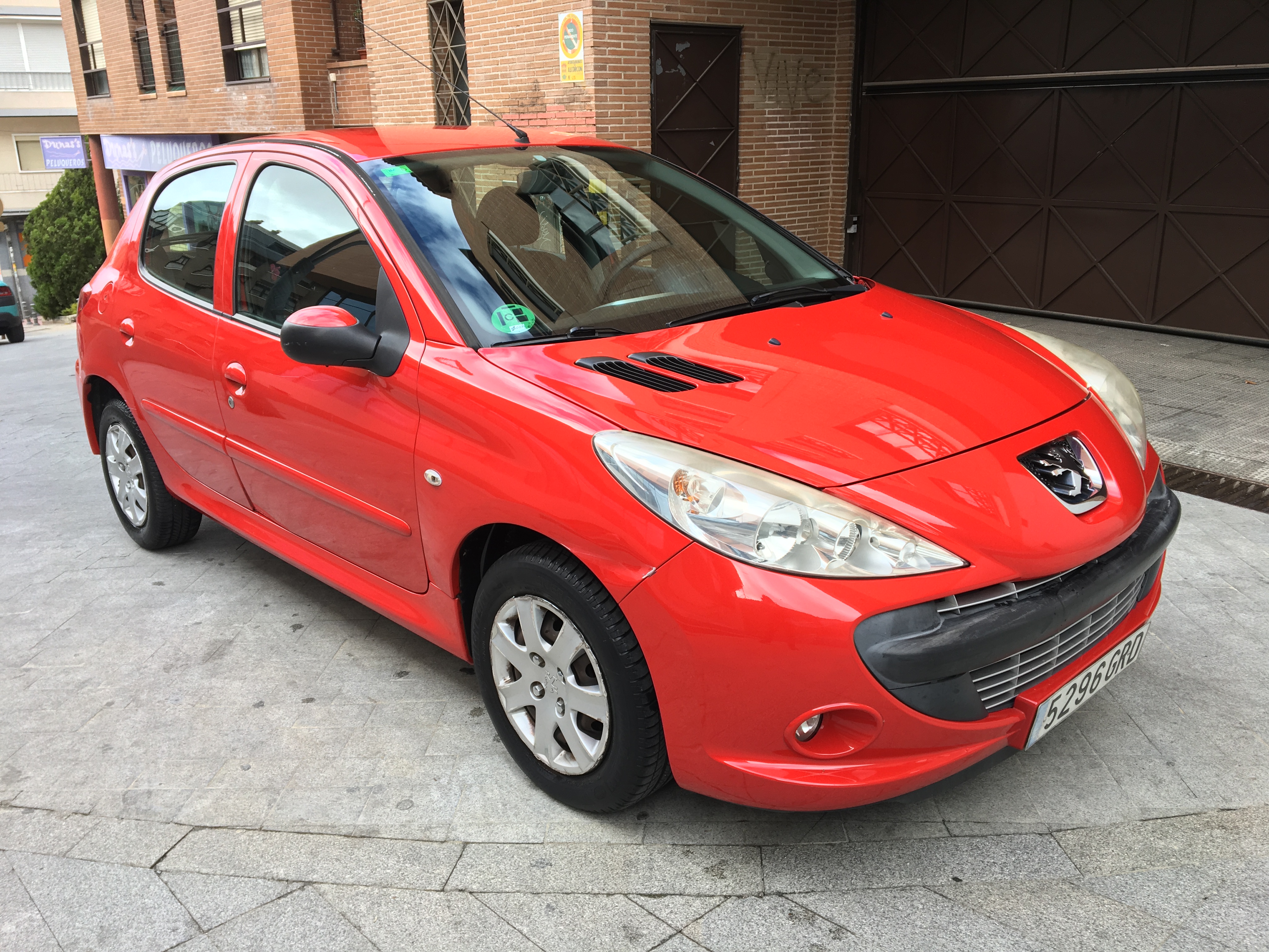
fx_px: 1063
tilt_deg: -18.2
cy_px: 476
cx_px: 634
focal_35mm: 29
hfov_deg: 61.7
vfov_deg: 48.2
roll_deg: +1.1
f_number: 2.2
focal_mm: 4.15
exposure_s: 1/132
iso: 25
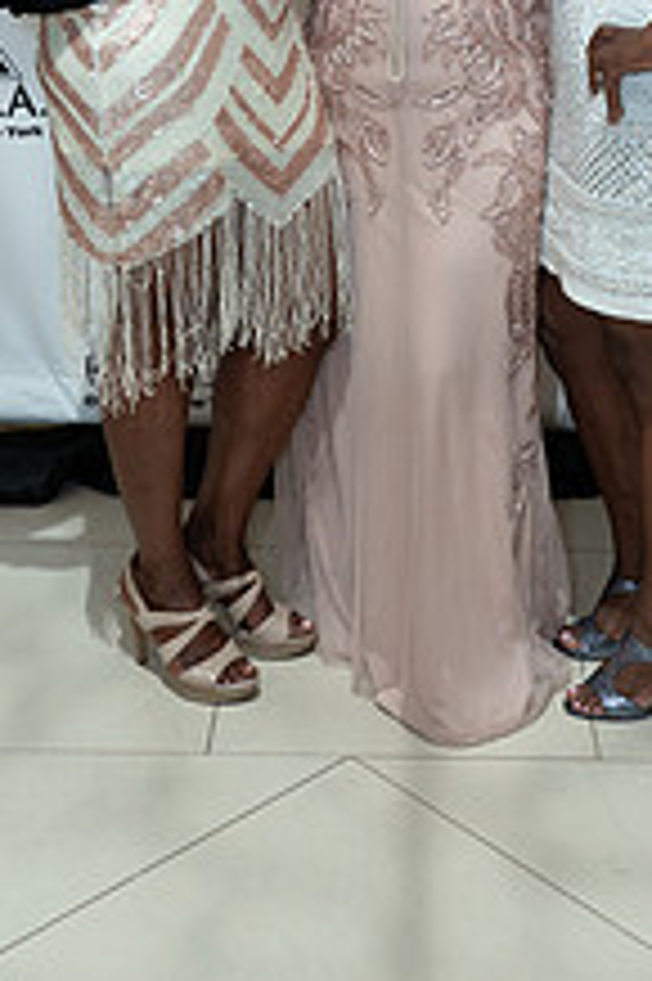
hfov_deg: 22.6
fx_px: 1632
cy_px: 112
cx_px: 342
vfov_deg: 31.9
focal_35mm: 60
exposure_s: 1/160
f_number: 5
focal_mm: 29
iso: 1250
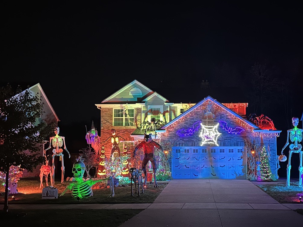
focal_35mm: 36
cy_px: 142
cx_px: 183
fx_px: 315
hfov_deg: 51.0
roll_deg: +0.4
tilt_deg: +4.9
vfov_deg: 39.4
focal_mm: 6.86
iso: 1000
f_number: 1.78
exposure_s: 1/15
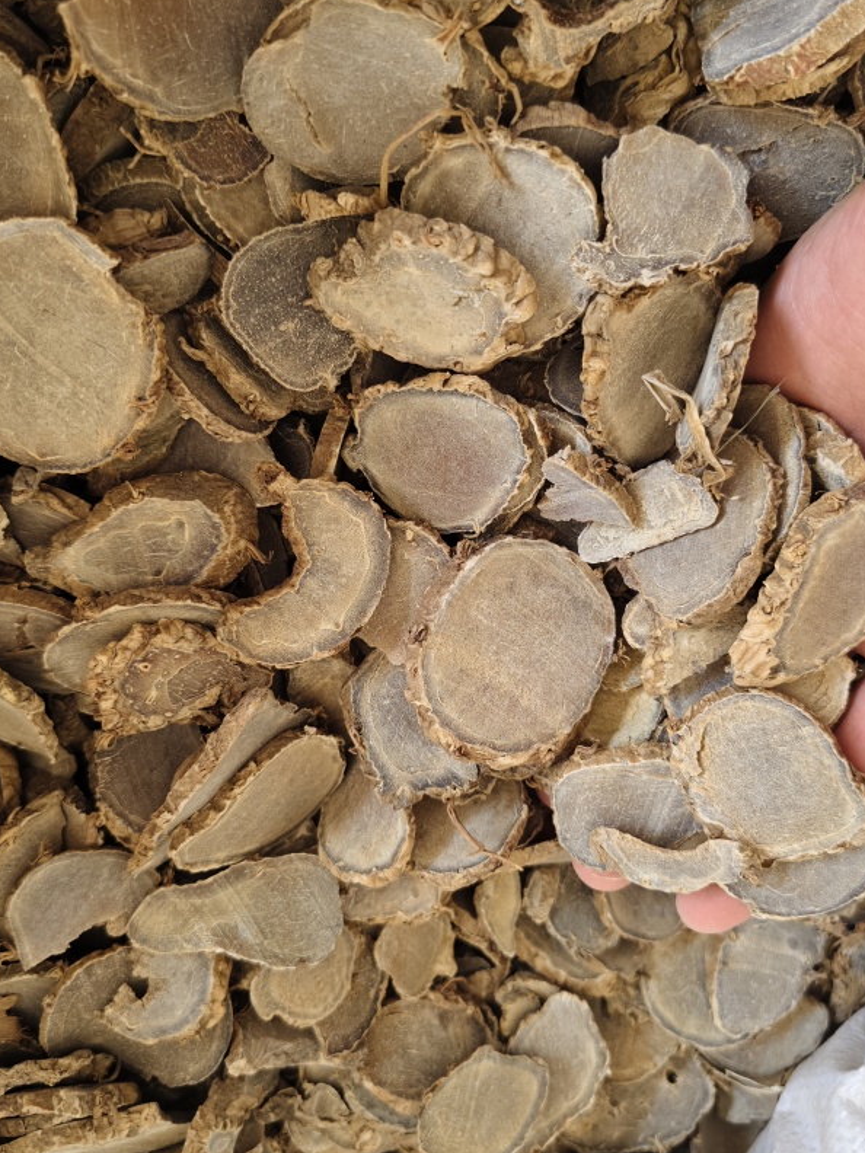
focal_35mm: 31
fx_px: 1033
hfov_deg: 45.4
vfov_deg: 58.4
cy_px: 582
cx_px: 454
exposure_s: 1/100
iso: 249
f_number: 1.88
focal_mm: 5.56
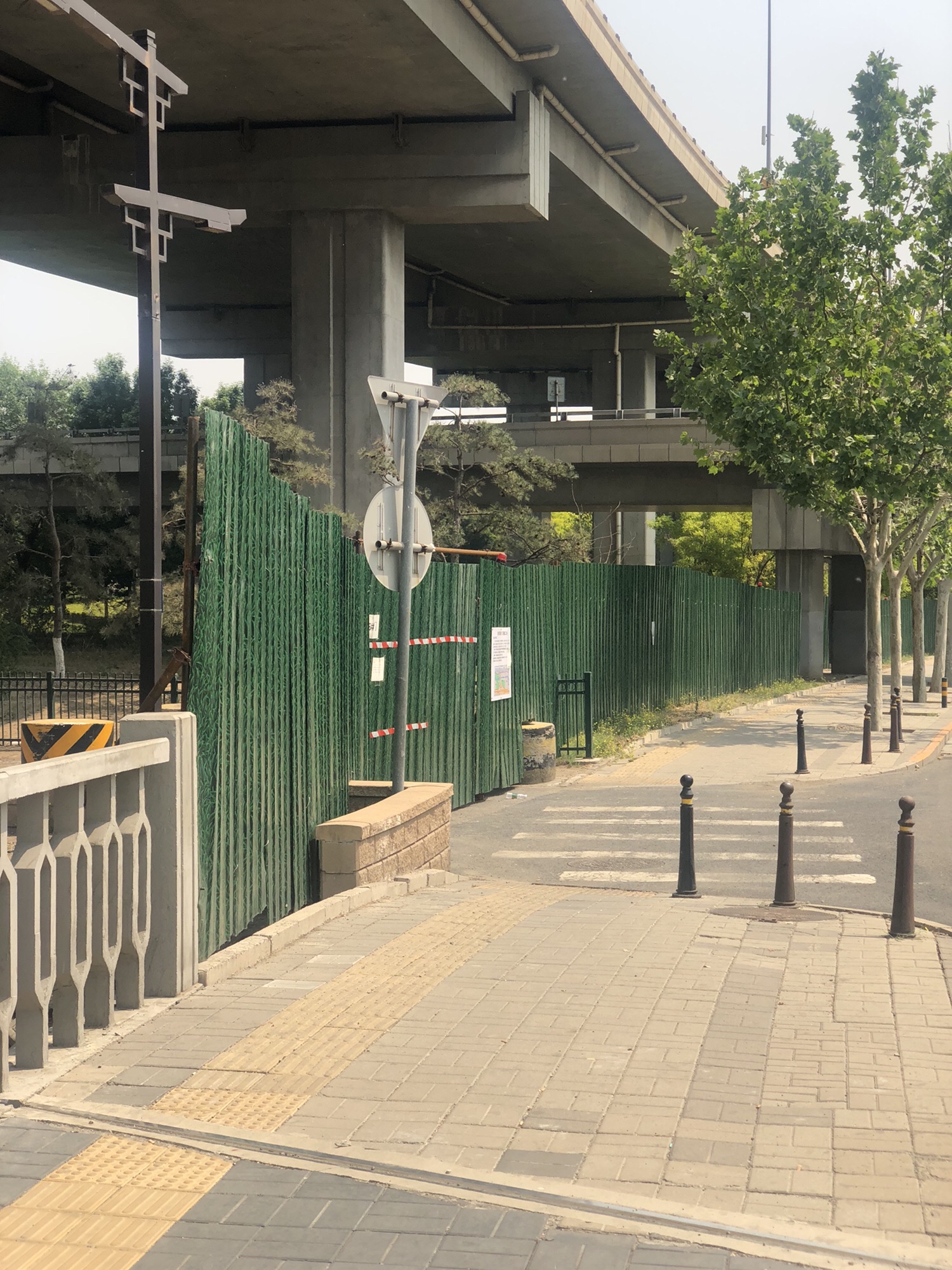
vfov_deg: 36.8
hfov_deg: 28.0
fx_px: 1907
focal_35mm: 52
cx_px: 476
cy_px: 635
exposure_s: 1/800
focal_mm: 6
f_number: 2.4
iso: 16
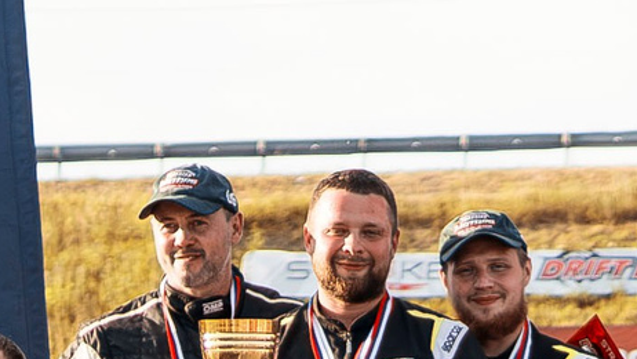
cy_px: 644
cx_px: 597
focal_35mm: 199
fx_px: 3362
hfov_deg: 10.8
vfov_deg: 6.0
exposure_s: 1/4000
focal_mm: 23
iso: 100
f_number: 1.2
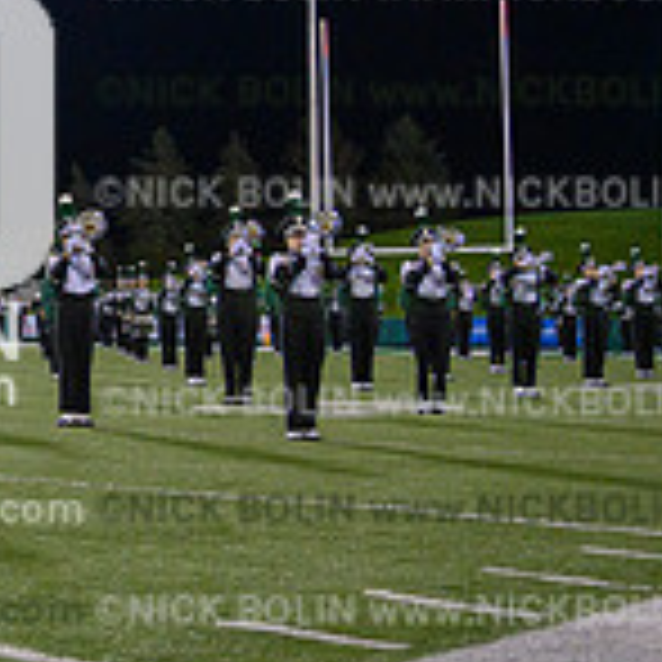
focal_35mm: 89
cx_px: -266
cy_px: 196
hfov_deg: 17.9
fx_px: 1926
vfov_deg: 19.4
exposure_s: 1/800
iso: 5000
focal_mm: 26.5
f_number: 4
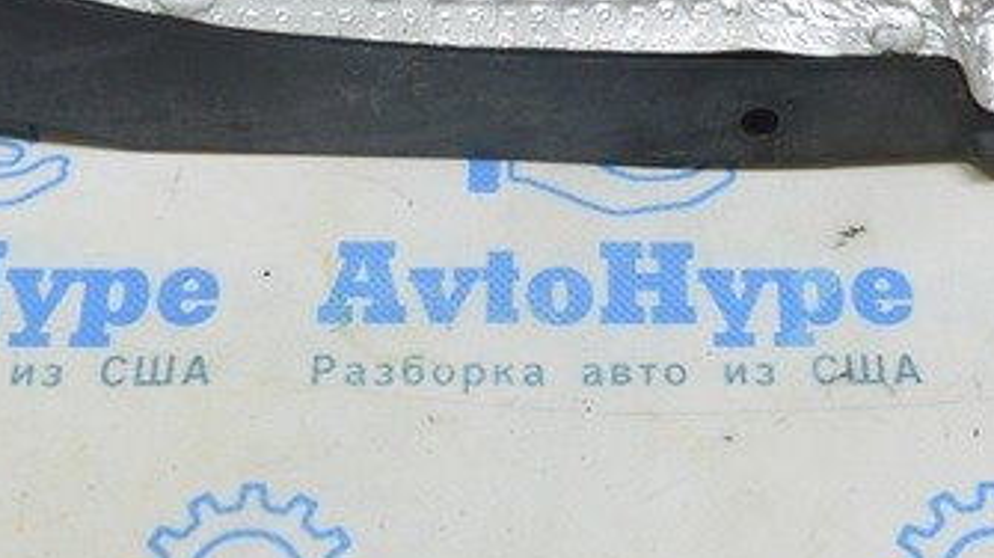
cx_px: 582
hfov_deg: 22.2
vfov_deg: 12.1
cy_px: -242
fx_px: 2529
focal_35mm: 96
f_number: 5.6
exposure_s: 1/20
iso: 400
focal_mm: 20
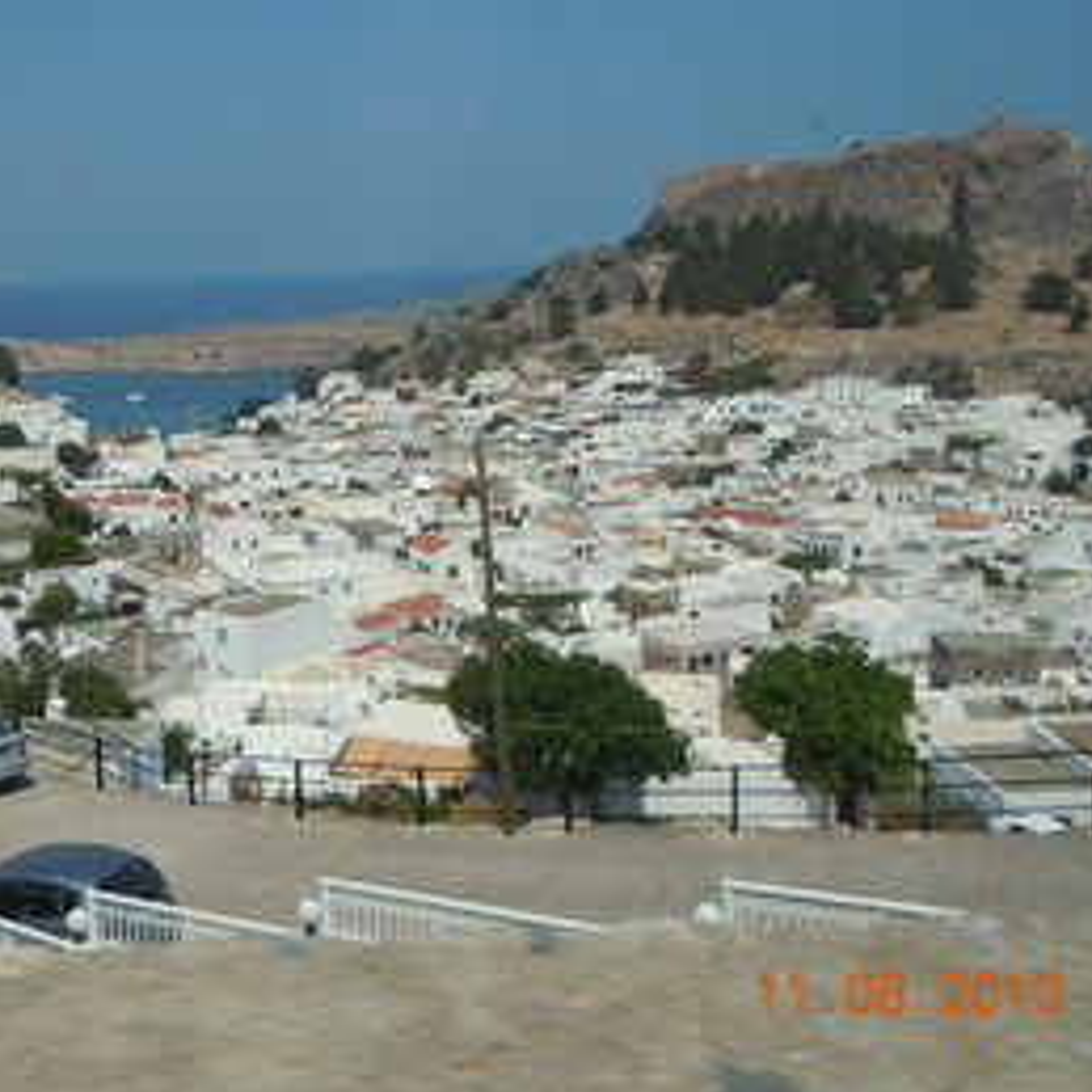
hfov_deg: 40.0
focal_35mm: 41
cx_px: 295
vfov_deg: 40.9
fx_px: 1463
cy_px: 493
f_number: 7
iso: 100
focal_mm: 5.4
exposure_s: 1/500
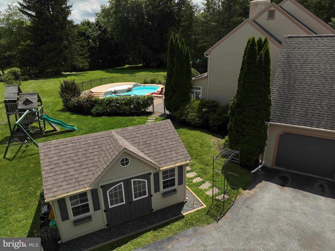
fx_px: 232
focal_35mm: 24
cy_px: 126
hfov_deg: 71.6
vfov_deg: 56.8
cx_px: 168
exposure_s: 1/100
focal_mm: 12.29
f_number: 4
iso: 100
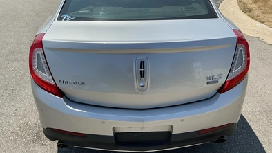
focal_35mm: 31
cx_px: 136
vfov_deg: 37.7
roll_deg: +1.1
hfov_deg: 62.7
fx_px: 223
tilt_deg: -26.4
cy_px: 77
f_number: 1.8
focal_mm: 3
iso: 25
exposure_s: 1/2141
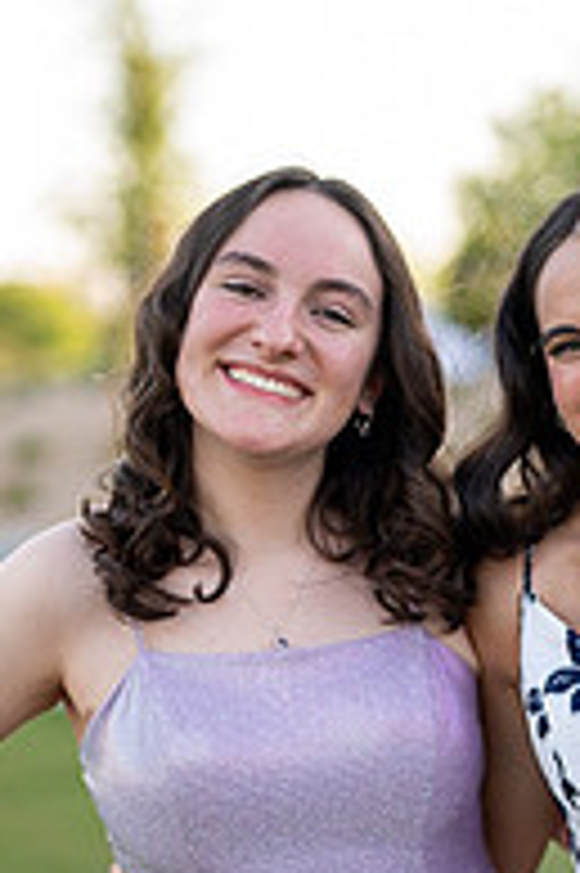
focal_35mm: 116
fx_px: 2808
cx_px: 420
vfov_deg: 17.6
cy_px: 616
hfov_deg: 11.8
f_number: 1.4
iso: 100
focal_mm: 50
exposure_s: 1/640
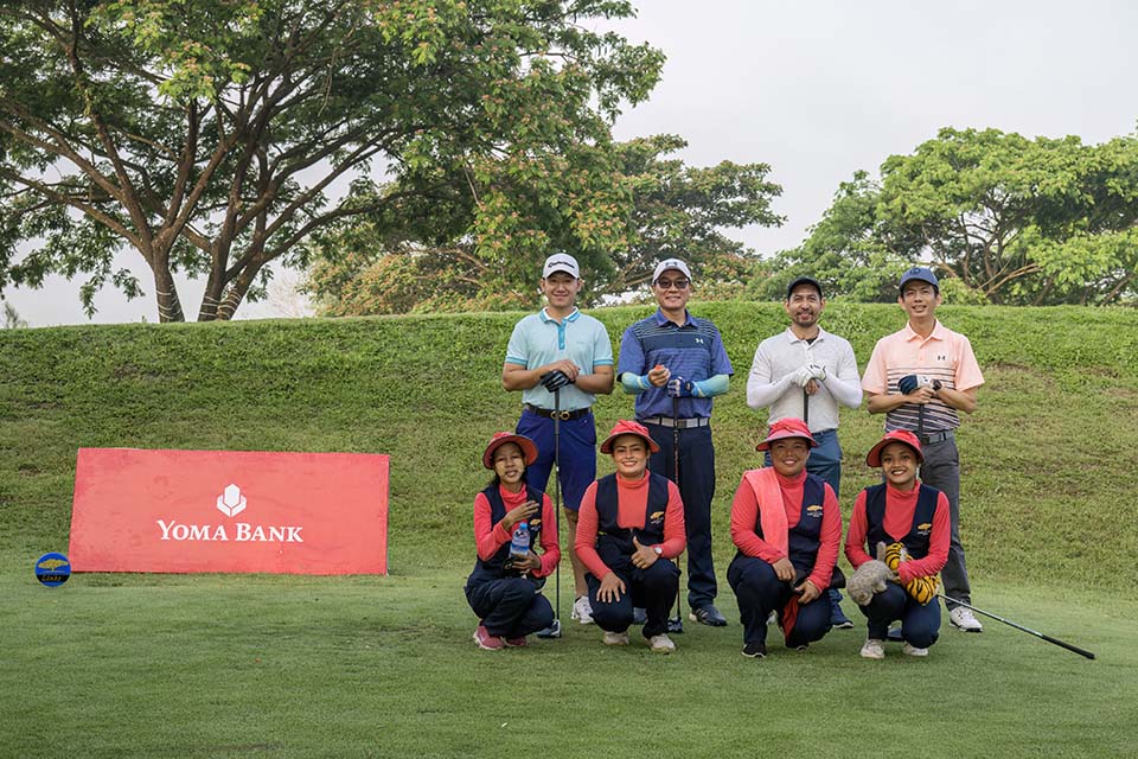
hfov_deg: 38.9
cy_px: 380
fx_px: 1612
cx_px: 569
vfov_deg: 26.5
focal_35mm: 51
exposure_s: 1/1250
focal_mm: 51
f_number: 8
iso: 1800
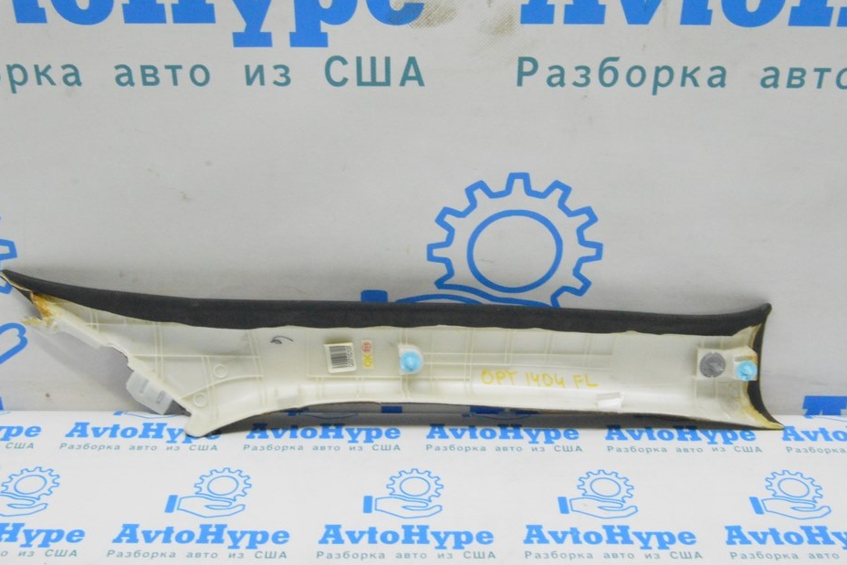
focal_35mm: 43
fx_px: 1012
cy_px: 276
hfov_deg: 45.4
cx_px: 420
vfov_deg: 31.2
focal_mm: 26
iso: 6400
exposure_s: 1/20
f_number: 20
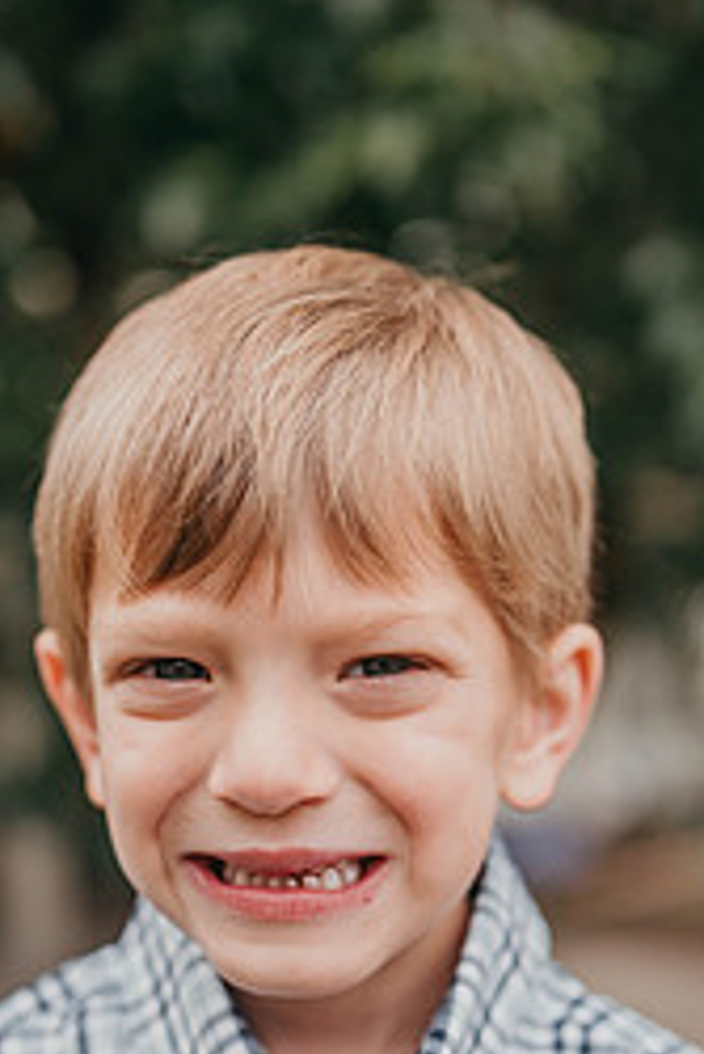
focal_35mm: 63
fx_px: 1845
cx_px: 417
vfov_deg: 31.4
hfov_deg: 21.6
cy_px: 763
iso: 50
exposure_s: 1/2000
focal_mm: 35
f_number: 1.8
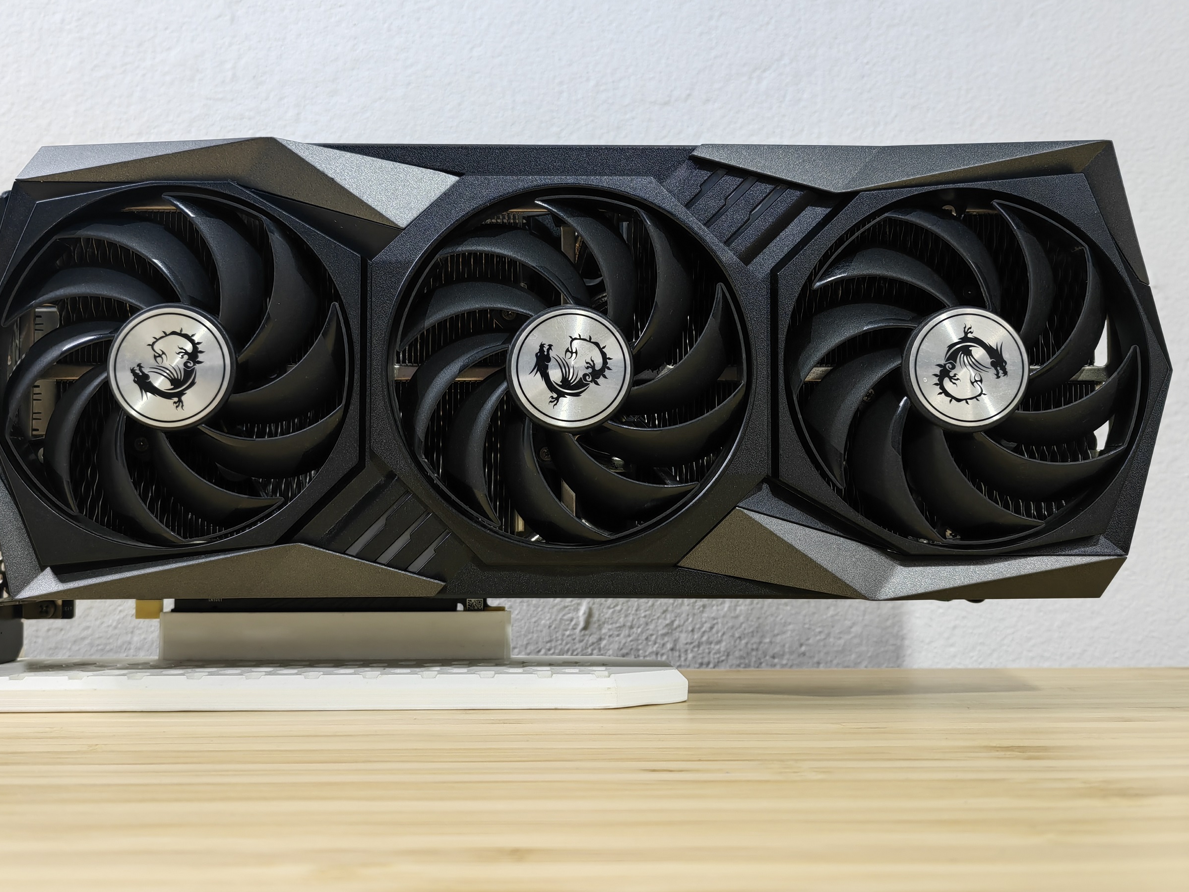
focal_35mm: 30
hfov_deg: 59.9
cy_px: 420
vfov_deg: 46.8
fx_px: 1030
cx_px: 537
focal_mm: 5.54
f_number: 1.8
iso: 320
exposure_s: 1/33.3
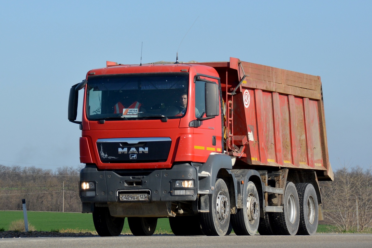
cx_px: 186
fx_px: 1395
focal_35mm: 135
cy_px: 124
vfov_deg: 10.2
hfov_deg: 15.2
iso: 400
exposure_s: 1/1600
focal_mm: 90
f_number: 6.3
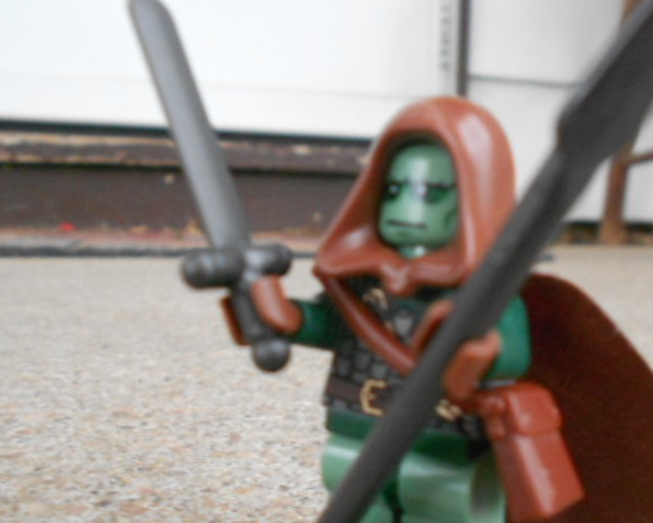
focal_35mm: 38
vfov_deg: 38.9
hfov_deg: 47.6
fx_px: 735
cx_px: 399
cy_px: 327
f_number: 3.2
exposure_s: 1/30
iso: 400
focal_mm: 4.6
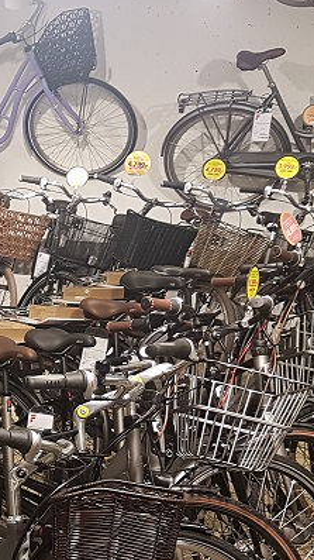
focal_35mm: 72
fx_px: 1067
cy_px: 449
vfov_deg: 28.7
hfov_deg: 15.7
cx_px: -128
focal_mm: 4.2
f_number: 1.7
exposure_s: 1/50
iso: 64
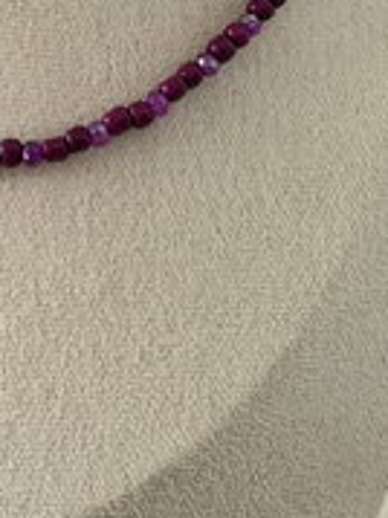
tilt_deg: -20.2
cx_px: -110
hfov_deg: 10.2
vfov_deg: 13.8
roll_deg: -3.4
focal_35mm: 143
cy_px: 172
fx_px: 2140
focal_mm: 6.76
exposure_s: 1/50
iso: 250
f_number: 1.78
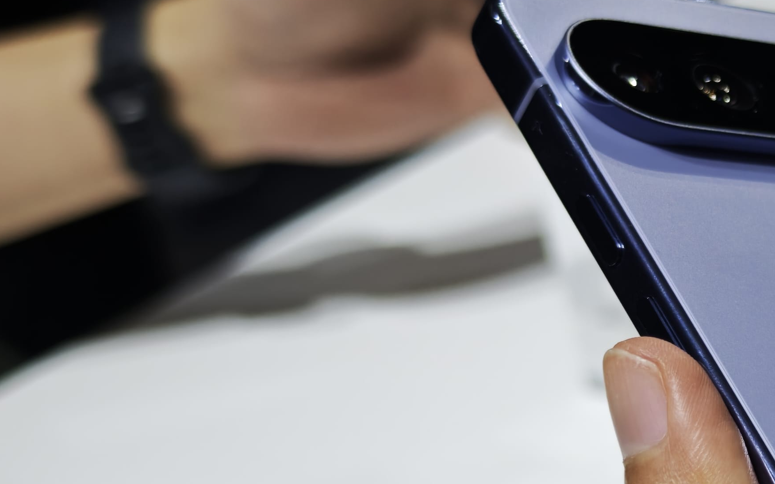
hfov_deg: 17.6
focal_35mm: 114
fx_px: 2408
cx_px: 862
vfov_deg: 11.4
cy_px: 411
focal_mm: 8.72
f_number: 1.63
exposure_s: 1/100
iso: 125
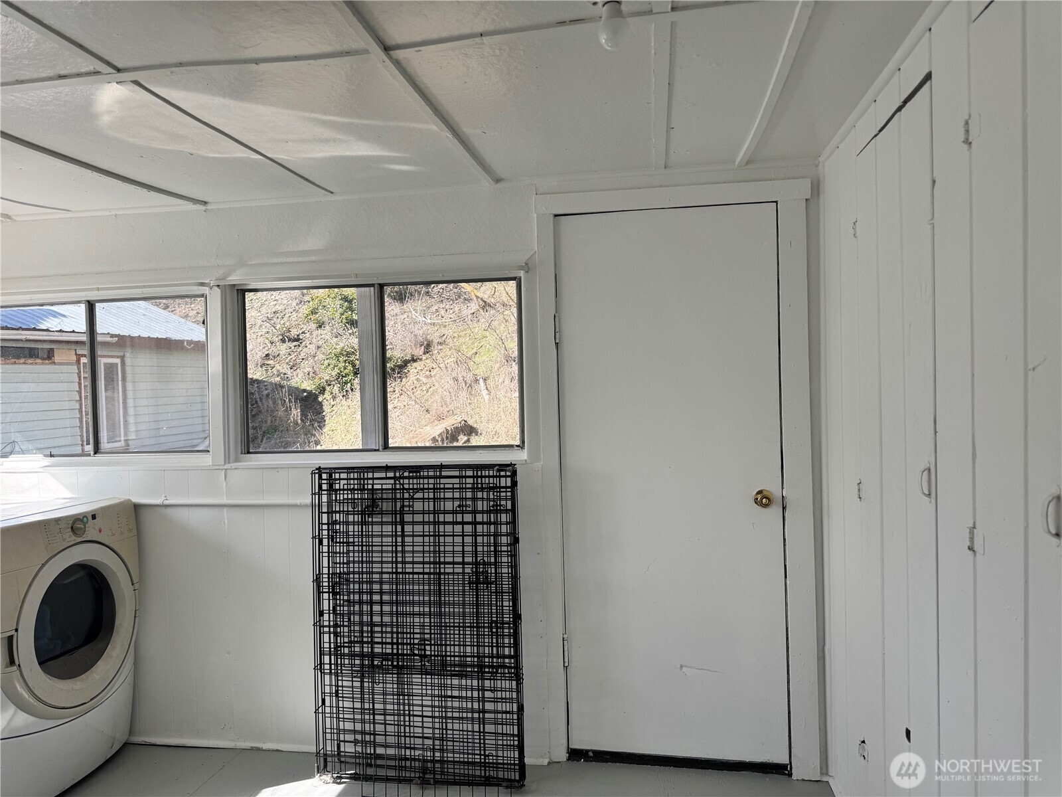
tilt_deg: -2.1
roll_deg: +2.0
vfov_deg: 56.8
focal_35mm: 24
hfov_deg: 71.6
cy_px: 398
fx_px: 736
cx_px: 531
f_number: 1.78
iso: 80
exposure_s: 1/678
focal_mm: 6.76
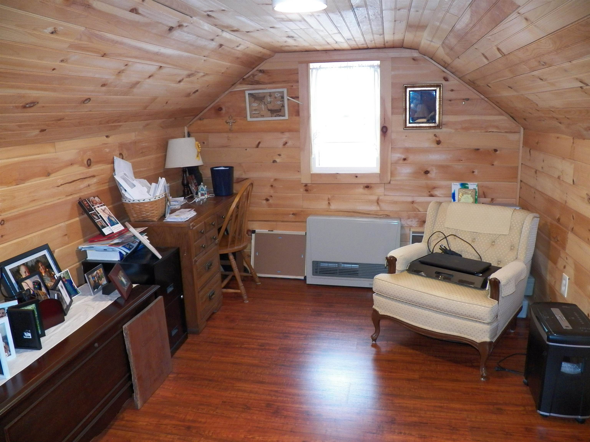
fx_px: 477
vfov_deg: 49.7
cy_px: 221
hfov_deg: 63.4
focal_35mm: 28
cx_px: 295
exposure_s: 1/30
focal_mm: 4.9
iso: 250
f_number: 2.8
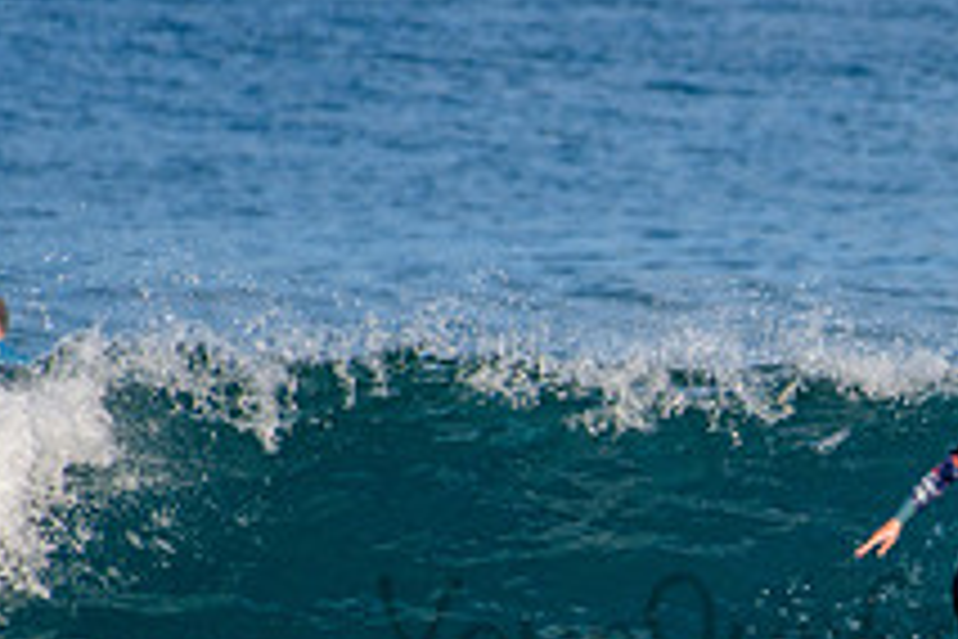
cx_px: 877
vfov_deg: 0.8
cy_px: 582
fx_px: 44384
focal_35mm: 1668
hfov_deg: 1.2
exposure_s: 1/2000
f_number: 5.6
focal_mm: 500
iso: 200
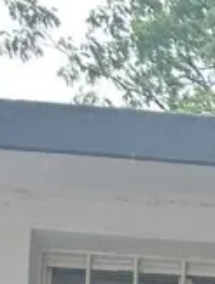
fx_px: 1576
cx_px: 657
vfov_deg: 8.5
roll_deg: +0.3
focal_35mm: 191
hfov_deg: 7.0
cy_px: 875
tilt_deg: +9.3
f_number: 1.5
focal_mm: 5.7
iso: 50
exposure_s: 1/375
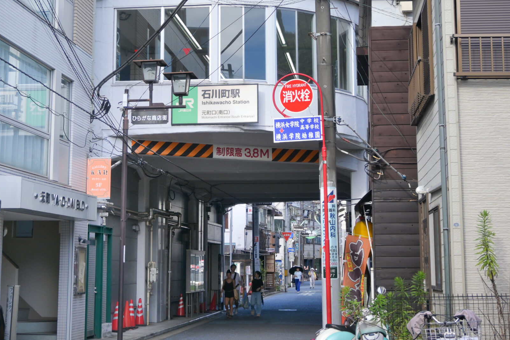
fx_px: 878
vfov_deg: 21.8
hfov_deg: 32.3
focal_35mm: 62
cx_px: 224
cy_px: 105
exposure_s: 1/320
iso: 100
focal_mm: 26
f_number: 4.5
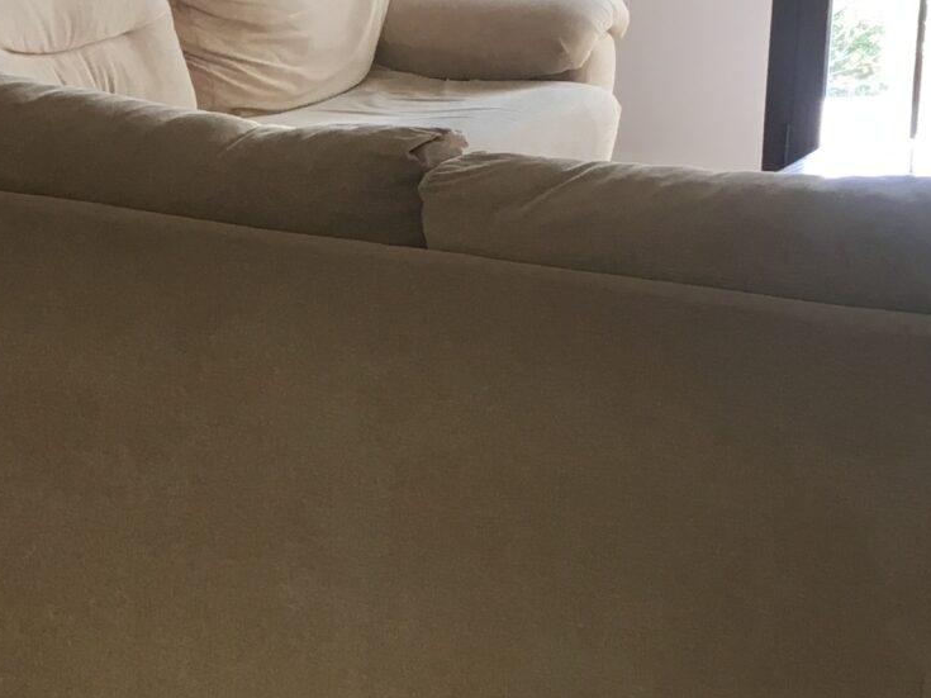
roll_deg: +1.2
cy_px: 324
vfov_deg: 14.6
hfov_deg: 18.8
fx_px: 2716
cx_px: -37
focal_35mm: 101
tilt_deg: -15.2
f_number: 2.2
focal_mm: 4.15
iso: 25
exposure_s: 1/33
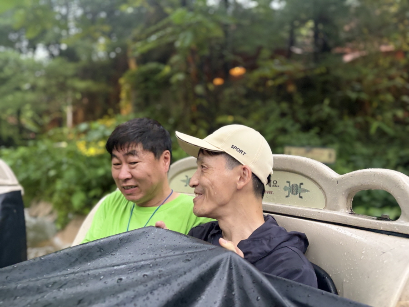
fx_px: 307
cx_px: 204
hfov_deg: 67.3
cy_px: 154
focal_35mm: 26
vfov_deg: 53.1
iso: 400
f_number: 1.6
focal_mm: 5.96
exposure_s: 1/60
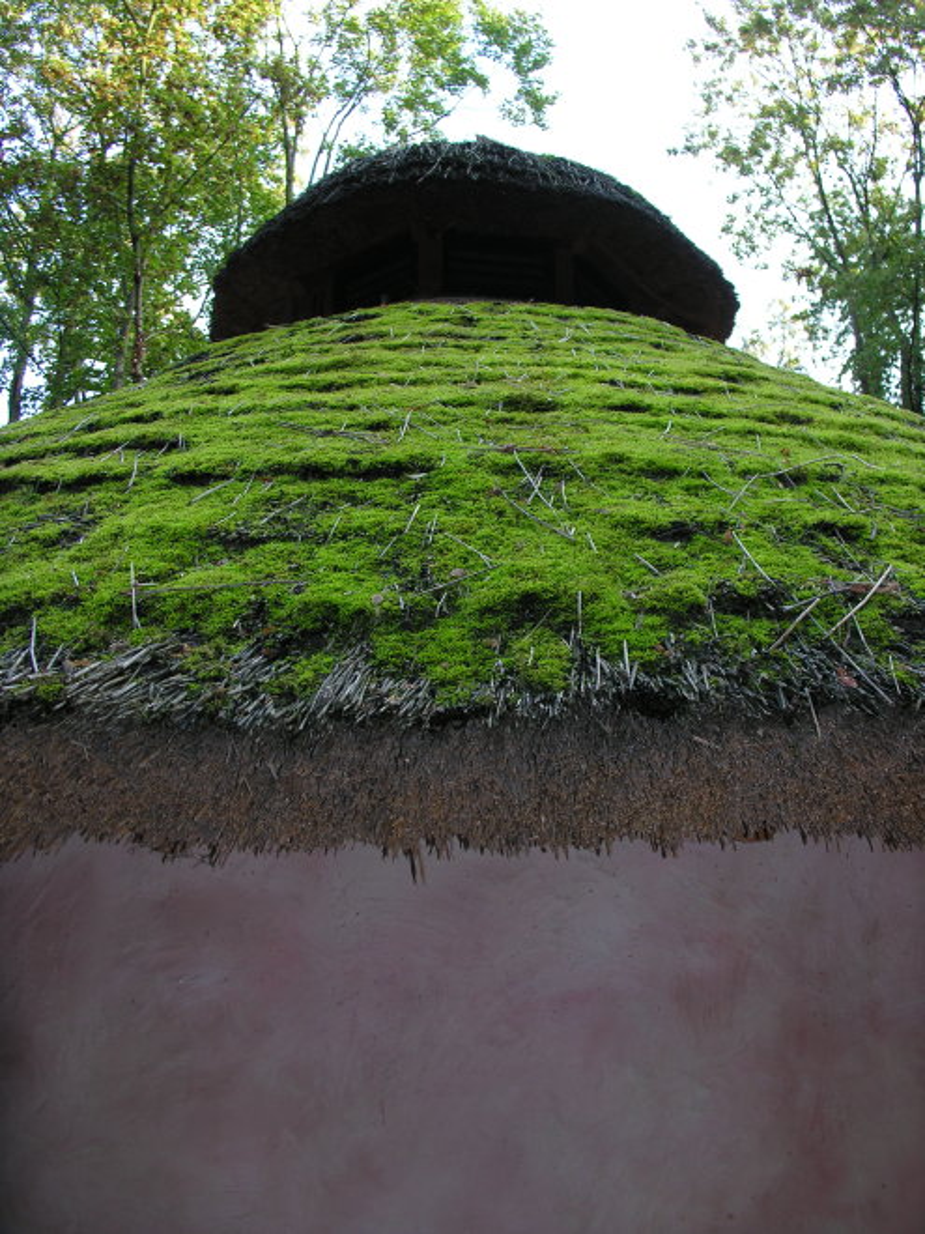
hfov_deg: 40.7
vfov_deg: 52.6
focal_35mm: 35
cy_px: 617
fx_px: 1247
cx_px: 462
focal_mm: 8.9
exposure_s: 1/60.1
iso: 50
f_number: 2.8
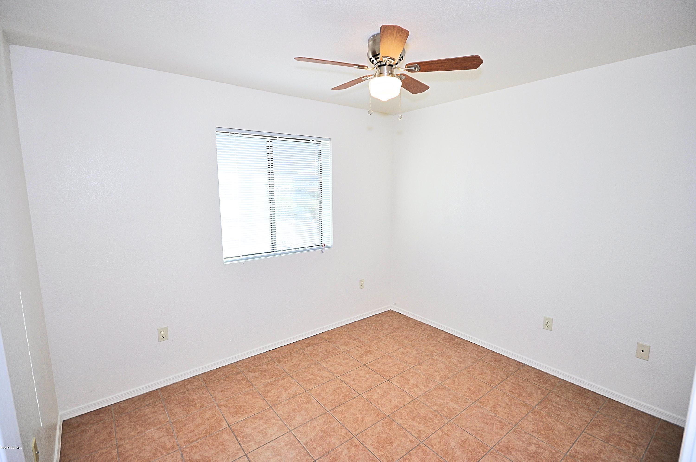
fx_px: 333
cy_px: 231
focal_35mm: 17
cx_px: 348
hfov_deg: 92.5
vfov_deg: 69.5
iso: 250
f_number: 5.6
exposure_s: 1/125
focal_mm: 11.5
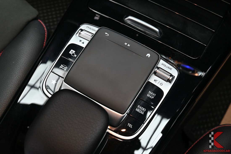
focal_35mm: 45
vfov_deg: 29.9
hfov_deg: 43.6
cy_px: 77
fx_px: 289
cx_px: 116
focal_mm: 30
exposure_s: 1/30
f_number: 5.6
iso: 1100
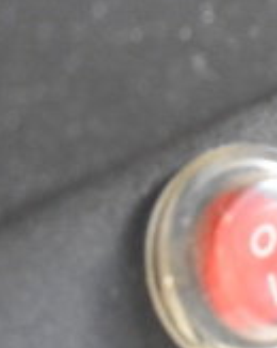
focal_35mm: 243
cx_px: 573
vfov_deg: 8.0
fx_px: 2495
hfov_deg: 6.2
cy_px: 104
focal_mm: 46
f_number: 5.3
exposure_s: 1/80
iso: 6400
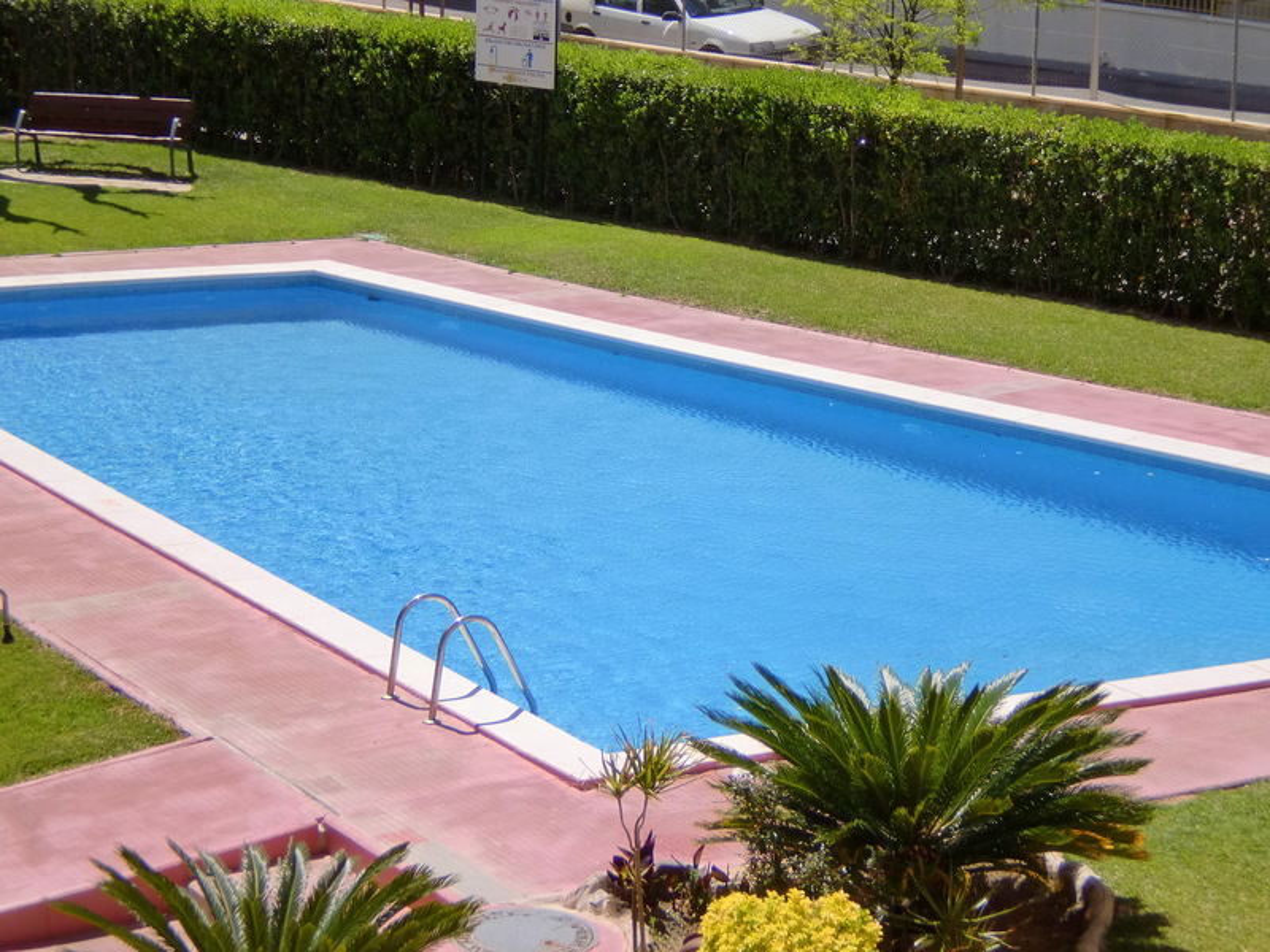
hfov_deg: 18.5
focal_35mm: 106
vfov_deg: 14.0
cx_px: 635
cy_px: 476
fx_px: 3889
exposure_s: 1/400
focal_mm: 18.9
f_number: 5.9
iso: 64
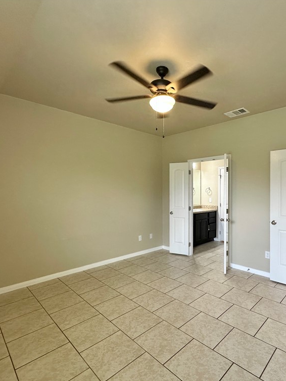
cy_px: 192
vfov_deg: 84.7
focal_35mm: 19
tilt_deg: -0.8
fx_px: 209
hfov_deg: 67.8
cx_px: 175
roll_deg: -0.7
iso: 160
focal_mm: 2.22
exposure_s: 1/60
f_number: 2.2
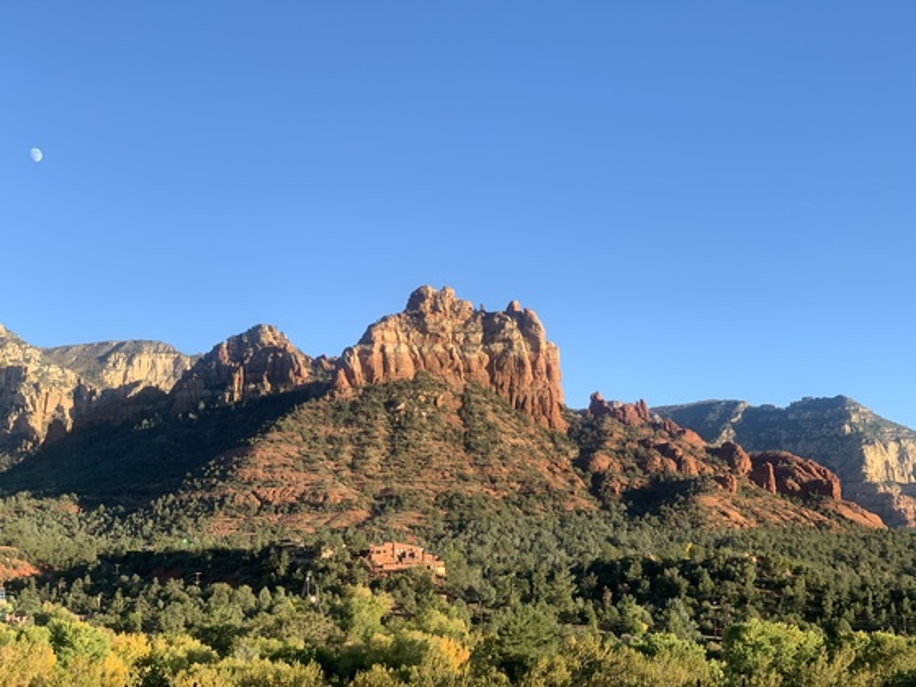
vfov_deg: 28.0
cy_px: 344
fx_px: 1376
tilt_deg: +9.8
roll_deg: -0.1
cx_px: 458
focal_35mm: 52
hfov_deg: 36.8
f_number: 2.4
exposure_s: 1/510
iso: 16
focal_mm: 6
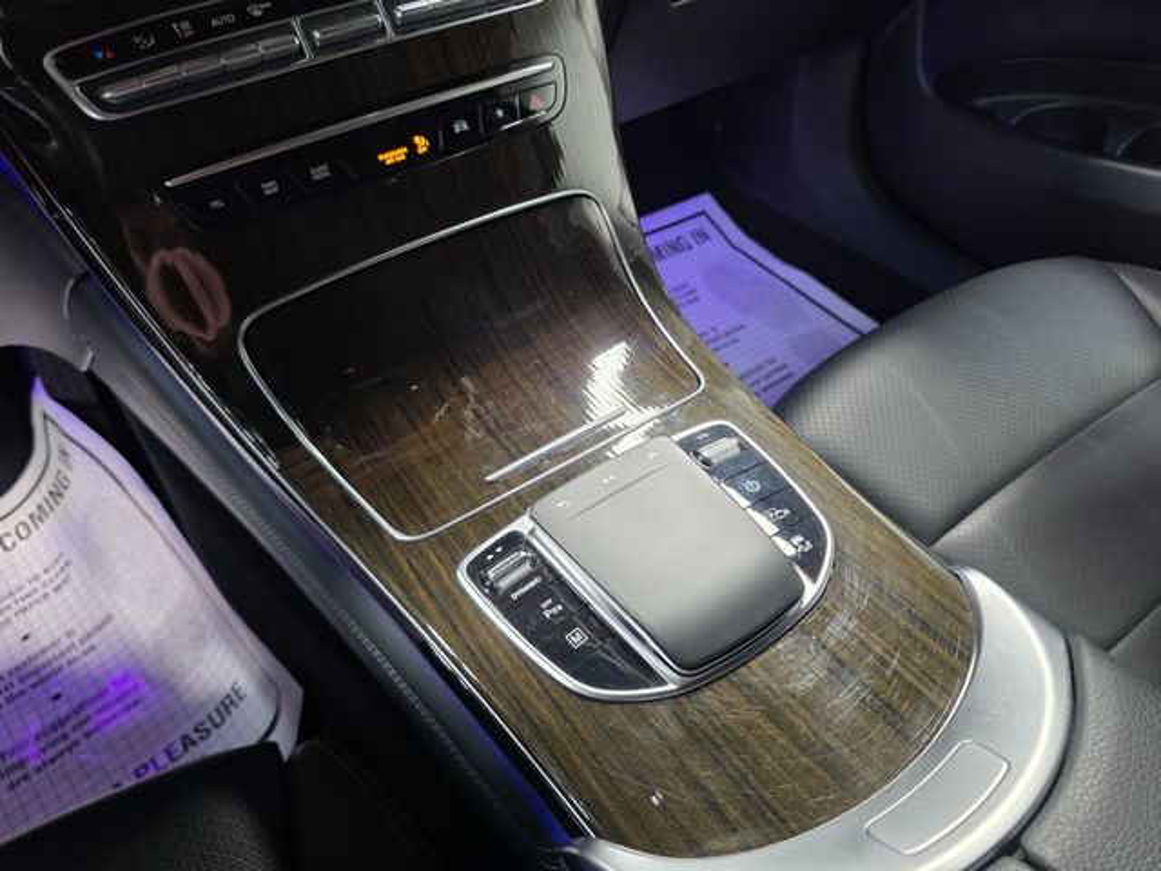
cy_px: 436
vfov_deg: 58.9
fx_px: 771
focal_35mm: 23
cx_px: 580
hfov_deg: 73.9
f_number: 1.7
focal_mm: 6.3
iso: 400
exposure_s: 1/56.1
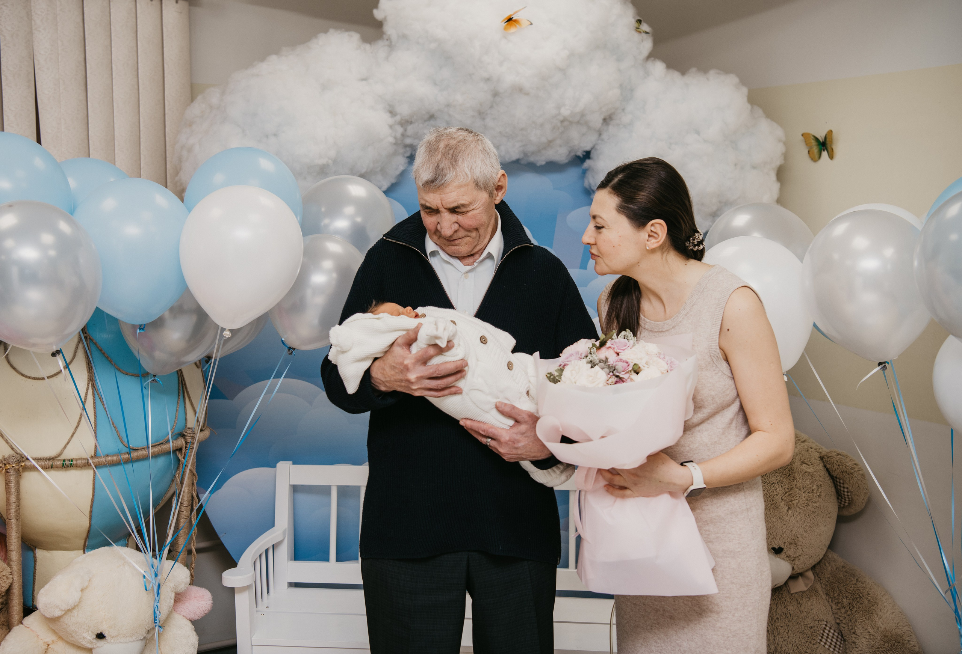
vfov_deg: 29.3
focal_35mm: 47
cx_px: 450
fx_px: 1252
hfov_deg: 42.0
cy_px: 313
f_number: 4
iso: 160
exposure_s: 1/160
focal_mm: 44
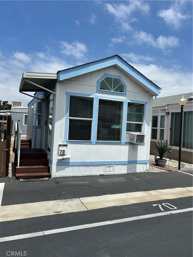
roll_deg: -2.8
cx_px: 96
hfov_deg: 53.1
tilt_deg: +0.4
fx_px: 193
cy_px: 128
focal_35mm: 26
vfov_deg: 67.3
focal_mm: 5.7
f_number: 1.5
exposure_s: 1/6579
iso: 50
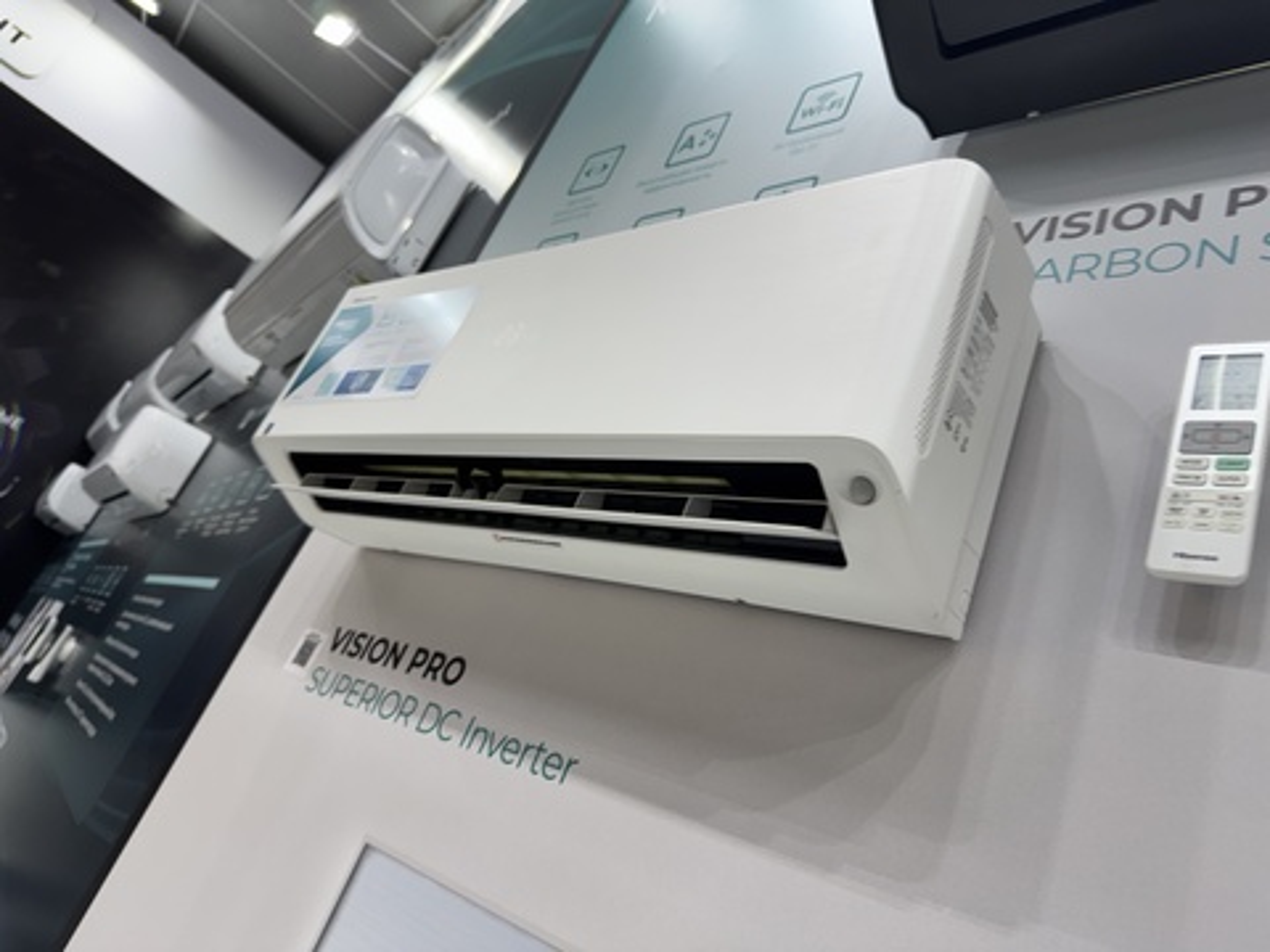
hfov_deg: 71.6
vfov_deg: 56.8
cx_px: 635
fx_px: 881
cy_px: 476
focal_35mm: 24
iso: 50
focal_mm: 6.76
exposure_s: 1/100
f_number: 1.78
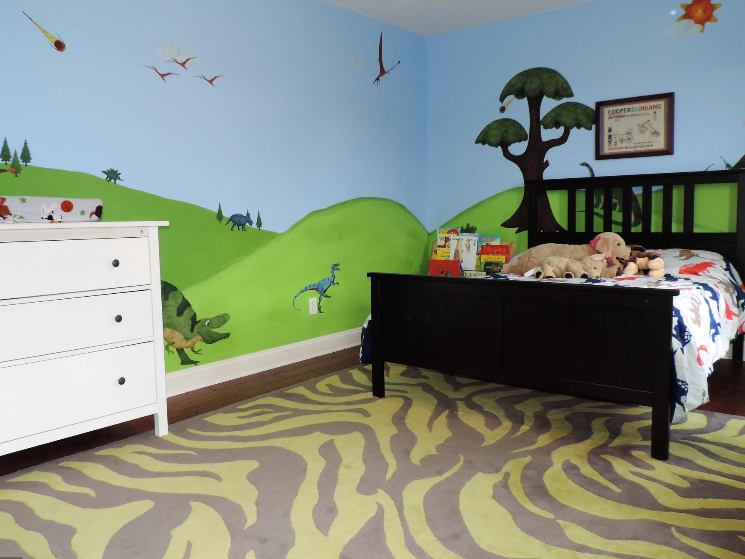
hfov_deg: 63.4
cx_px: 351
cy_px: 266
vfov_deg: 49.7
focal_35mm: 28
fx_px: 603
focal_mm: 4.3
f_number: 3
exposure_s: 1/30
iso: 200
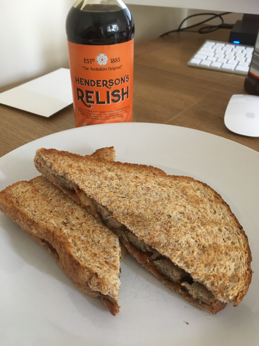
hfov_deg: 48.2
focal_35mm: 29
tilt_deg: -34.9
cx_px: 130
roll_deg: +0.3
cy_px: 173
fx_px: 289
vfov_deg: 61.7
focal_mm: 4.15
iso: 200
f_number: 2.2
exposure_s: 1/25
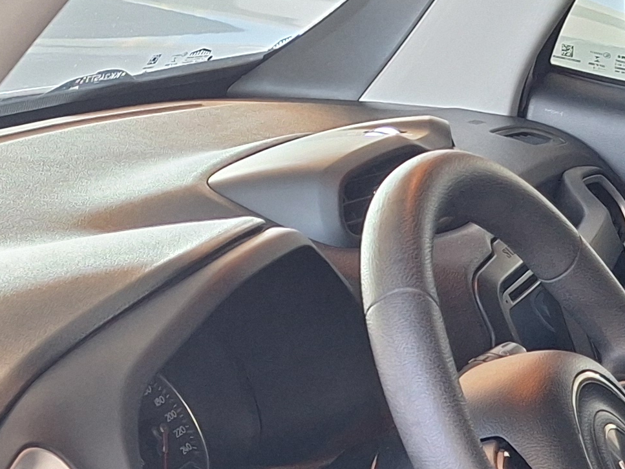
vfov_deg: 14.2
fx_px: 1752
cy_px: 724
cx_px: 877
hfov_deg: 18.4
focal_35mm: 97
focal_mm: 5.54
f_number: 1.8
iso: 200
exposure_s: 1/30
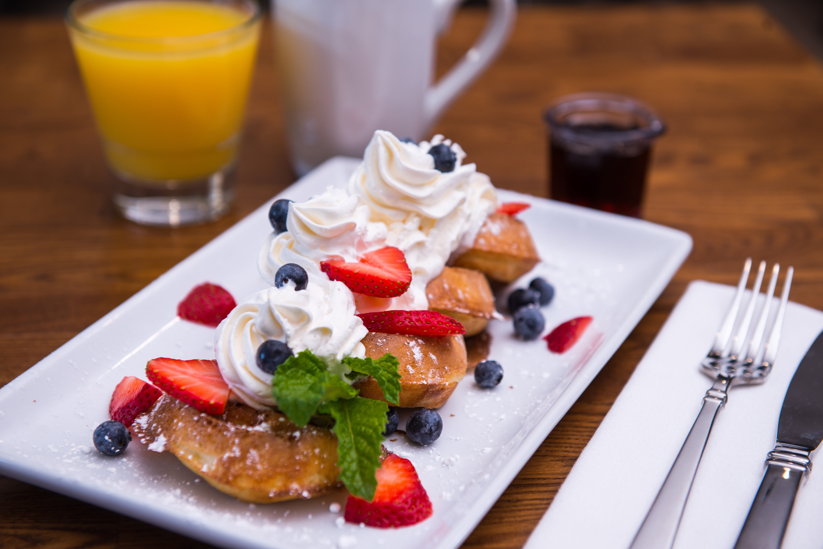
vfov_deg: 19.5
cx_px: 412
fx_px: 1601
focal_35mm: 70
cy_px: 274
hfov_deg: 28.8
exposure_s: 1/100
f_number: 5
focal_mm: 70
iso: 100
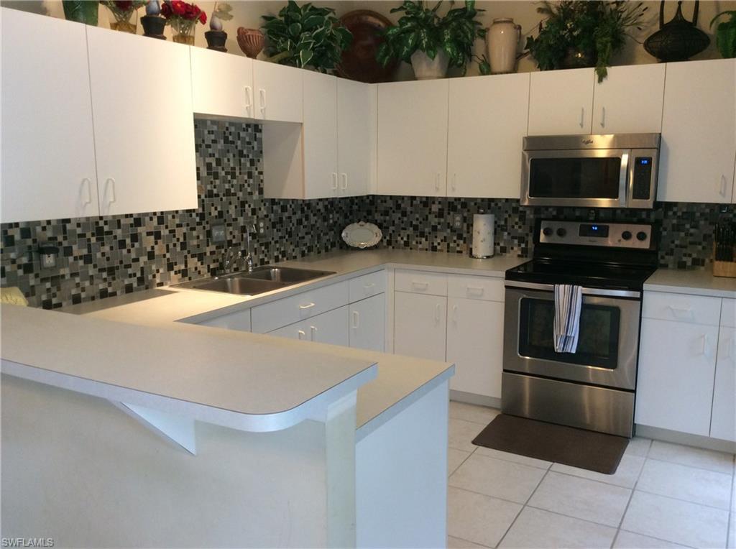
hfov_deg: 56.9
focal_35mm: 32
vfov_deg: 44.0
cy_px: 274
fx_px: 679
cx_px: 368
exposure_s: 1/24
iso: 80
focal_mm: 3.3
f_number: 2.4
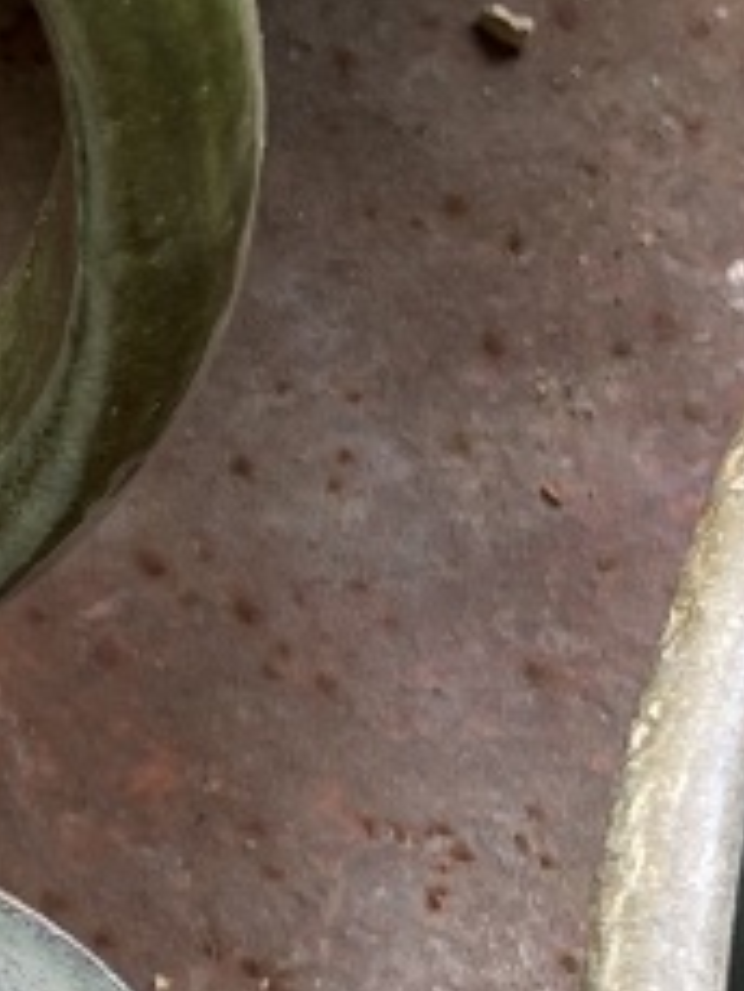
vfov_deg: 14.3
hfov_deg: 9.6
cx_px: -1064
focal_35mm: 136
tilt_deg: -64.0
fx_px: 3894
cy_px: 913
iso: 32
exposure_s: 1/121
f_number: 1.6
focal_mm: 4.2
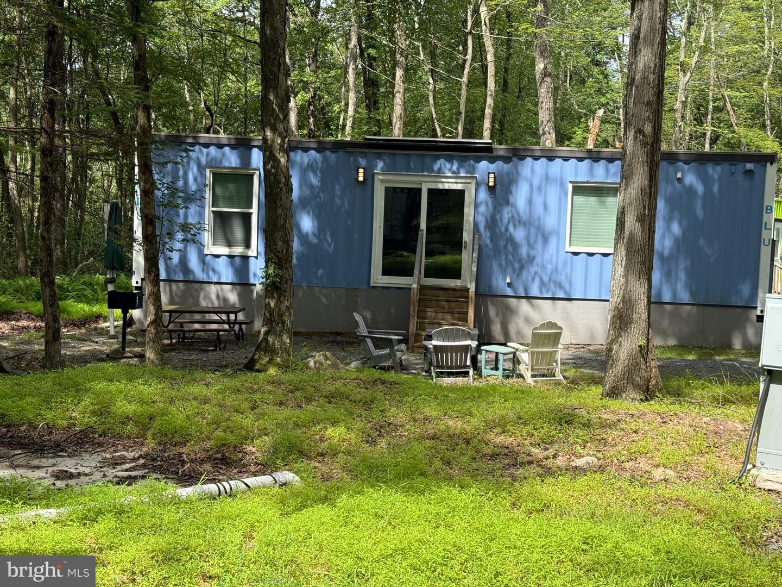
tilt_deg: -2.7
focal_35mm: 48
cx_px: 391
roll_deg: -1.9
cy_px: 294
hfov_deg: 39.7
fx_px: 1084
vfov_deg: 30.3
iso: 64
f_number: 1.78
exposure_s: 1/1085
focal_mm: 6.76
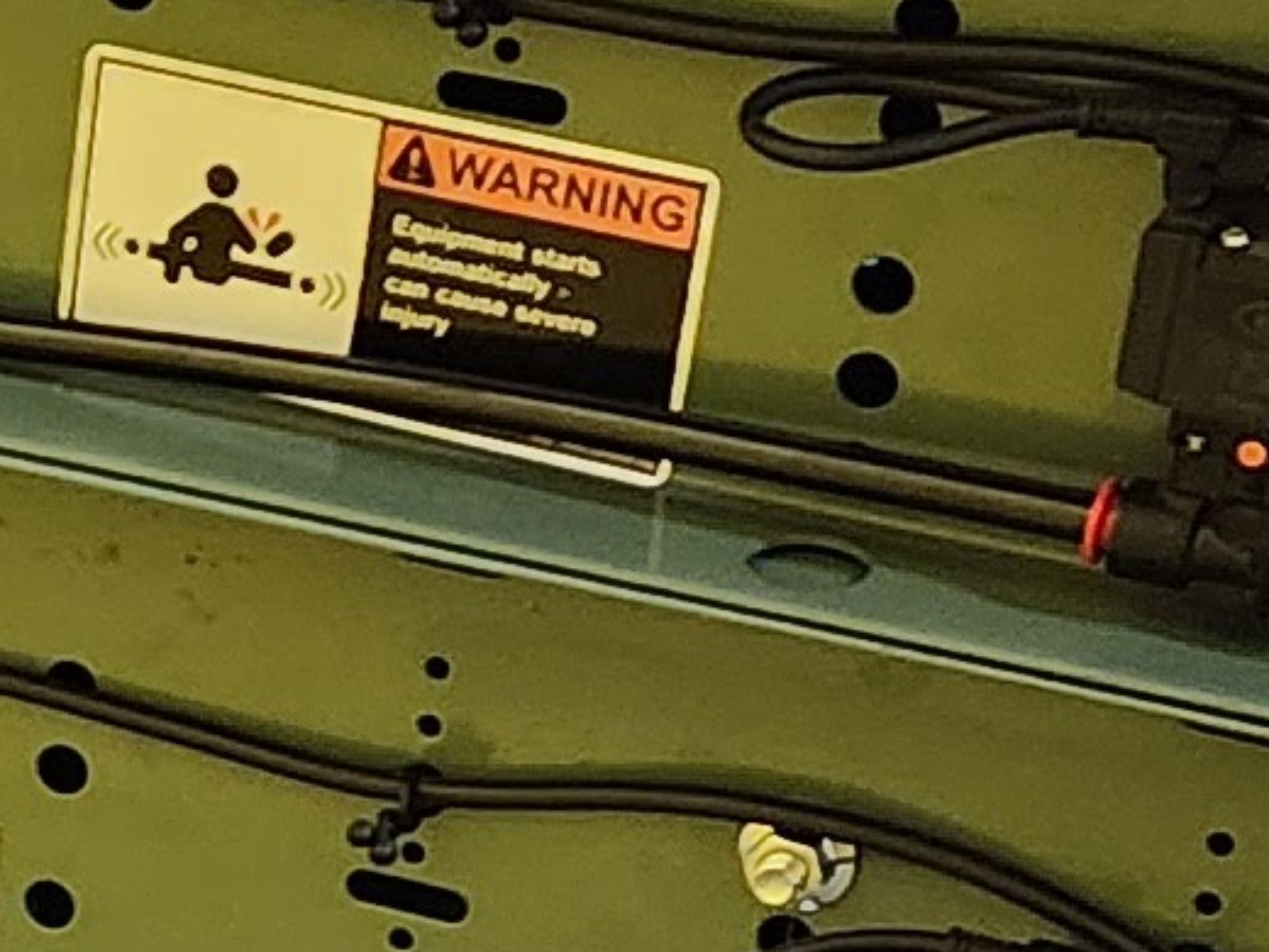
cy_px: 1653
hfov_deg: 10.3
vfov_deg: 8.1
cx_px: -1303
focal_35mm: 177
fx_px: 6489
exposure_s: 1/60
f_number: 1.8
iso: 640
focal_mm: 6.4
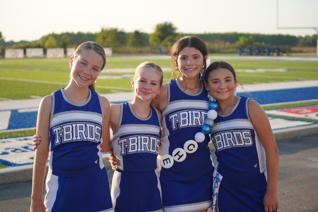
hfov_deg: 28.8
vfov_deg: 19.5
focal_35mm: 70
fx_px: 618
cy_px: 106
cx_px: 159
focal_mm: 70
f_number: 4
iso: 100
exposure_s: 1/250
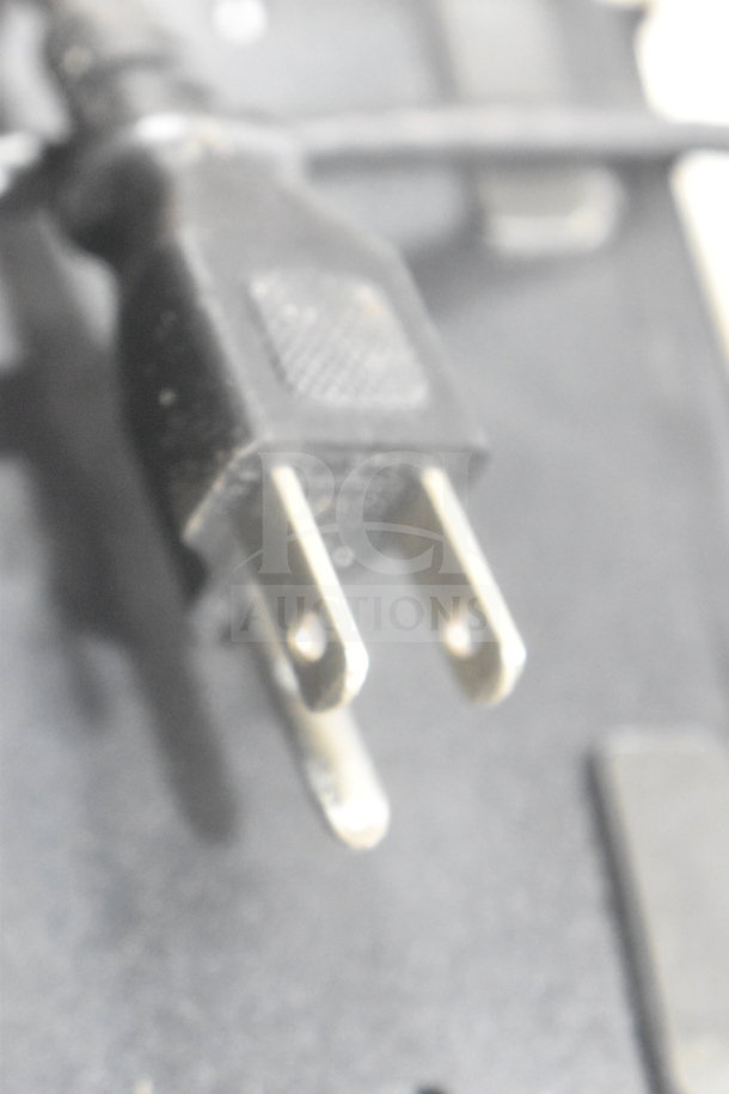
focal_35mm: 82
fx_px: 2506
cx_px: 364
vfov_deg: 24.6
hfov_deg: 16.6
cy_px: 547
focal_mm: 55
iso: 11400
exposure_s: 1/100
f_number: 5.6
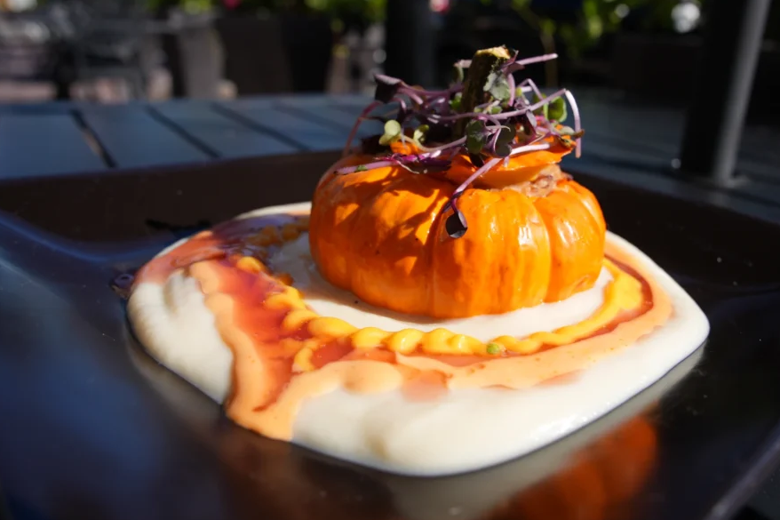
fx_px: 607
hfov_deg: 65.2
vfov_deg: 46.2
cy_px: 222
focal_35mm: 28
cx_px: 443
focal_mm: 24
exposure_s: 1/250
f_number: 8
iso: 80
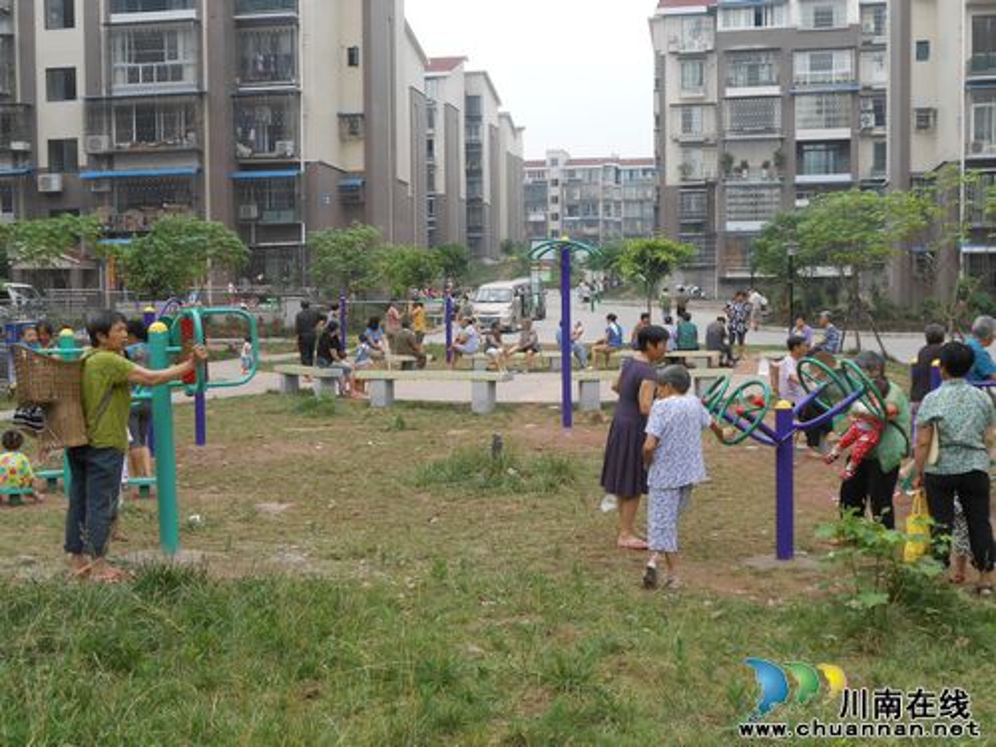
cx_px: 498
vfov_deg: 32.9
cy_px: 374
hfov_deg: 42.9
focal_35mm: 44
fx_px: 1266
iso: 80
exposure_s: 1/125
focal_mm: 7.8
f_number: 4.5
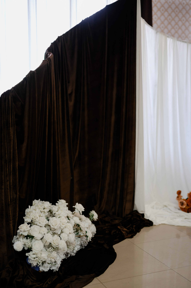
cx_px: 96
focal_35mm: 50
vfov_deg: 39.6
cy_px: 144
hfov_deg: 27.0
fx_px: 398
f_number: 1.8
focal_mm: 50
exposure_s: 1/250
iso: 800
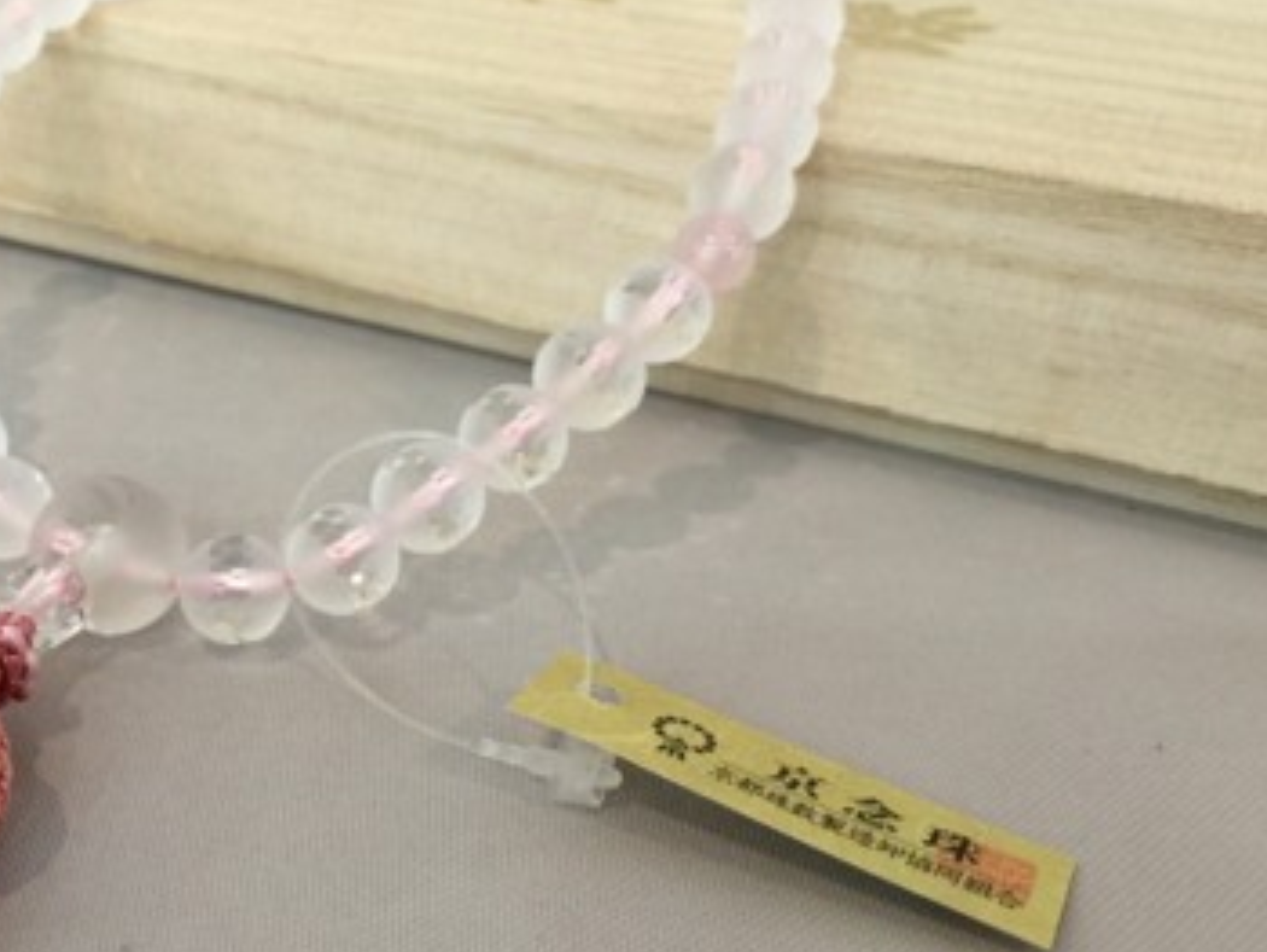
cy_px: 452
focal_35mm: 53
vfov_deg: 27.6
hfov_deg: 34.1
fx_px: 1941
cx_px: 123
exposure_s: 1/15
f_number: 2.2
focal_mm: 4.15
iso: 50
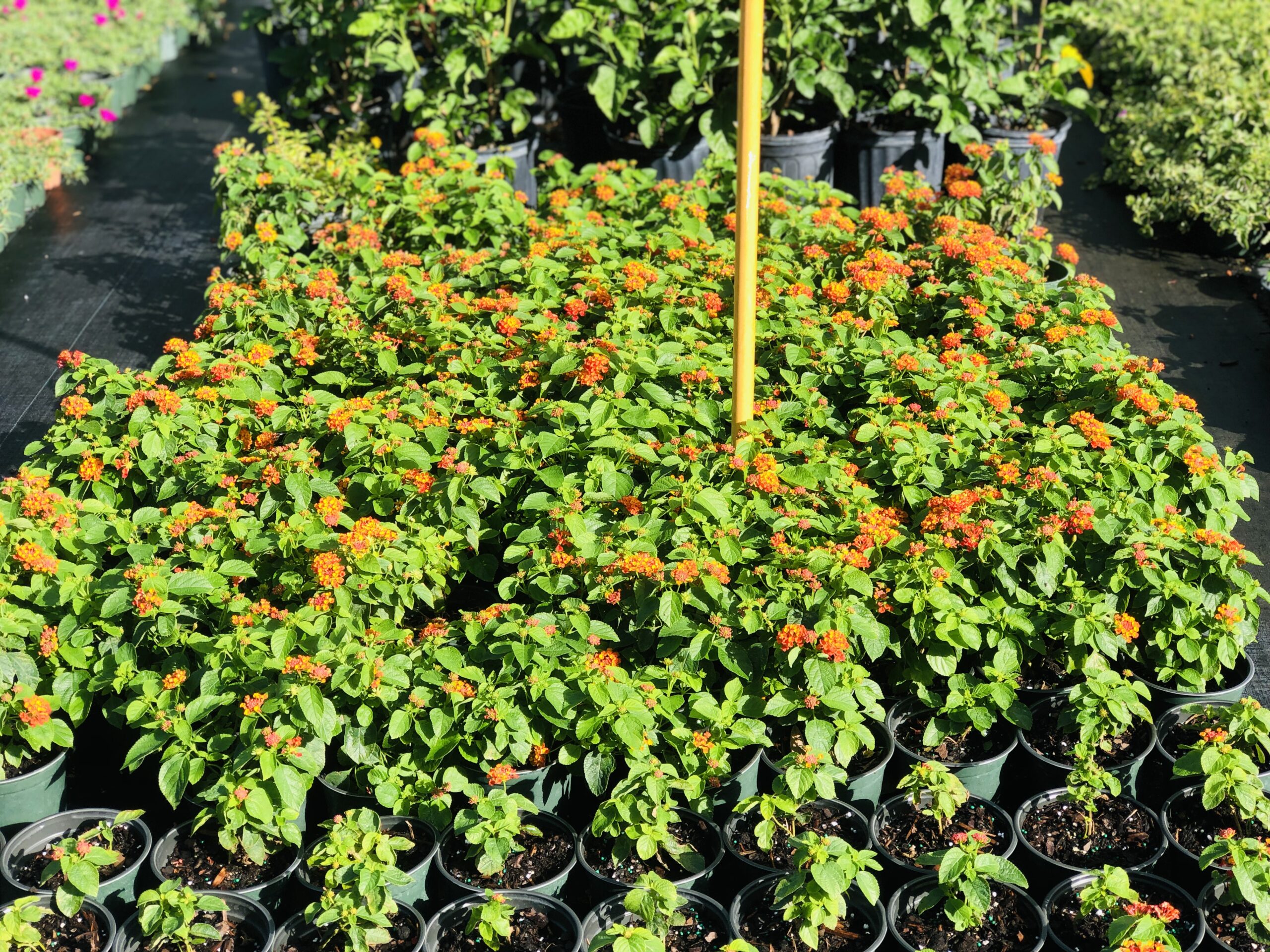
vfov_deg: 25.7
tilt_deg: -25.0
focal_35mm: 57
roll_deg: +2.7
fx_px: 2091
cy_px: 476
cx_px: 635
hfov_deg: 33.8
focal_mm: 6.6
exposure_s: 1/350
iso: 20
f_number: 2.8
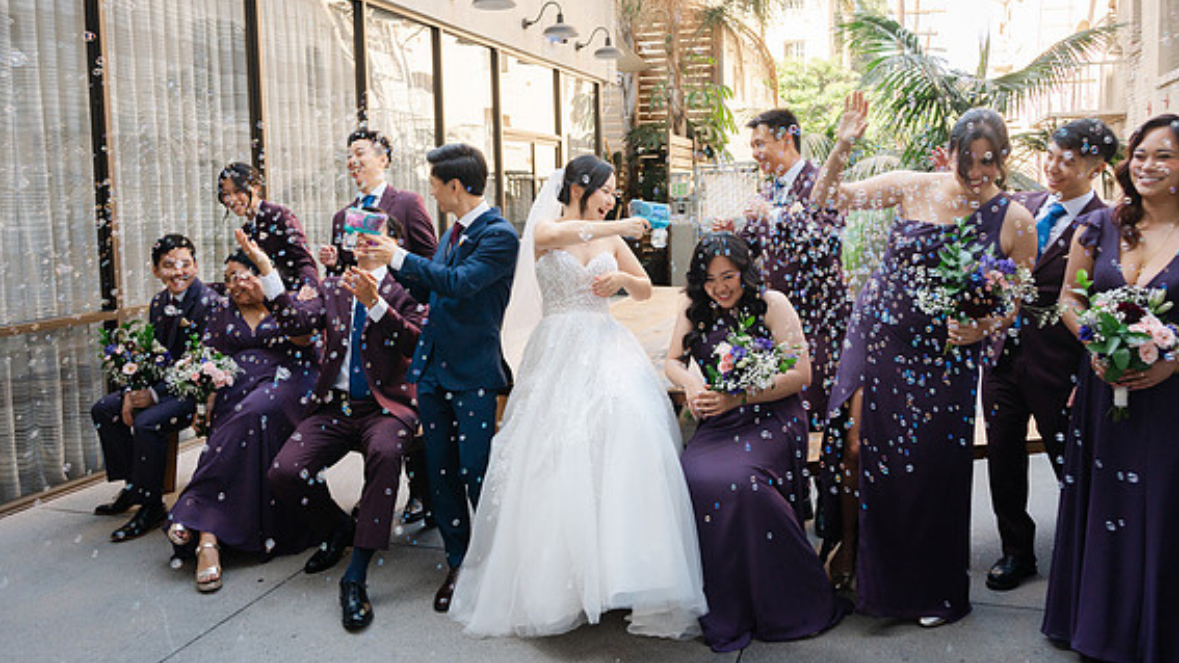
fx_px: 938
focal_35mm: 30
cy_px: 266
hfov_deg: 64.3
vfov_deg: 38.8
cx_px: 588
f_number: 5
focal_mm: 28
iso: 400
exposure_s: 1/320
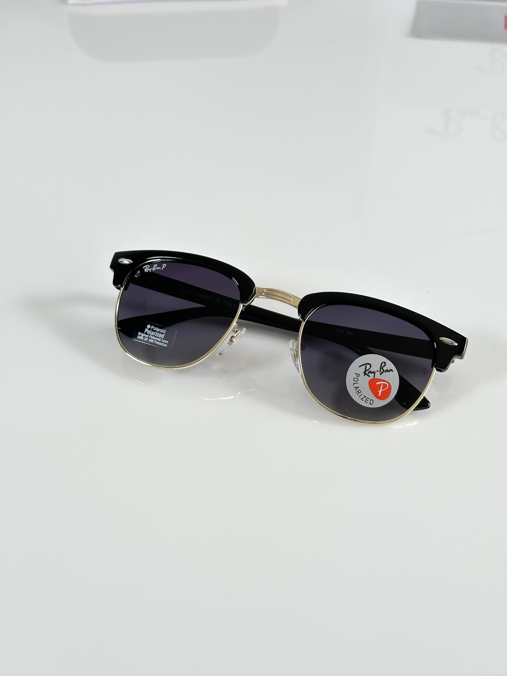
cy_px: 338
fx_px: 937
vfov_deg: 39.7
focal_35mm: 48
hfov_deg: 30.3
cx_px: 254
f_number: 1.78
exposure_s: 1/121
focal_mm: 6.86
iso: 64
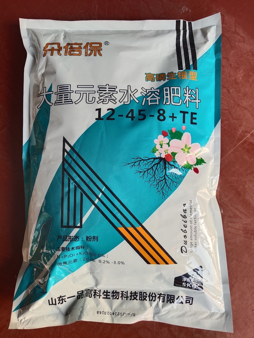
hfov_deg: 48.2
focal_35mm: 29
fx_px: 284
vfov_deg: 61.7
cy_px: 169
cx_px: 127
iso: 66
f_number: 1.8
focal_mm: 4.27
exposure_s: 1/100
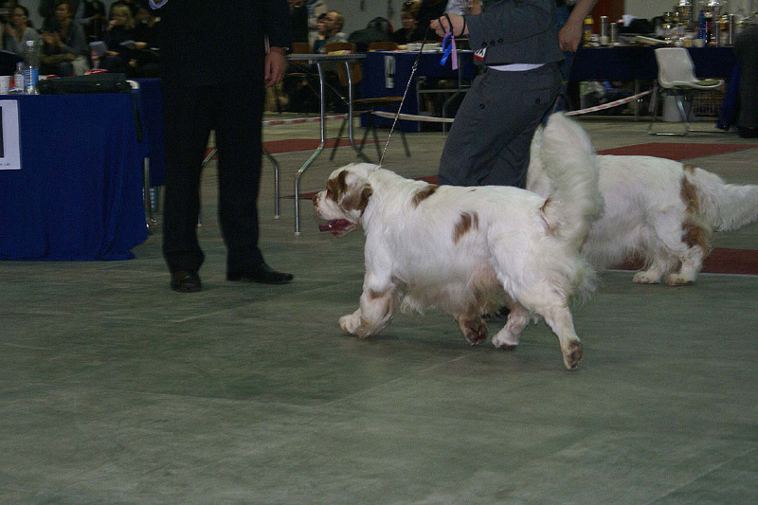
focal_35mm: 105
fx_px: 2210
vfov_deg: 13.0
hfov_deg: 19.5
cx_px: 379
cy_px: 252
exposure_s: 1/125
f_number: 5.6
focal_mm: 70
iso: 400
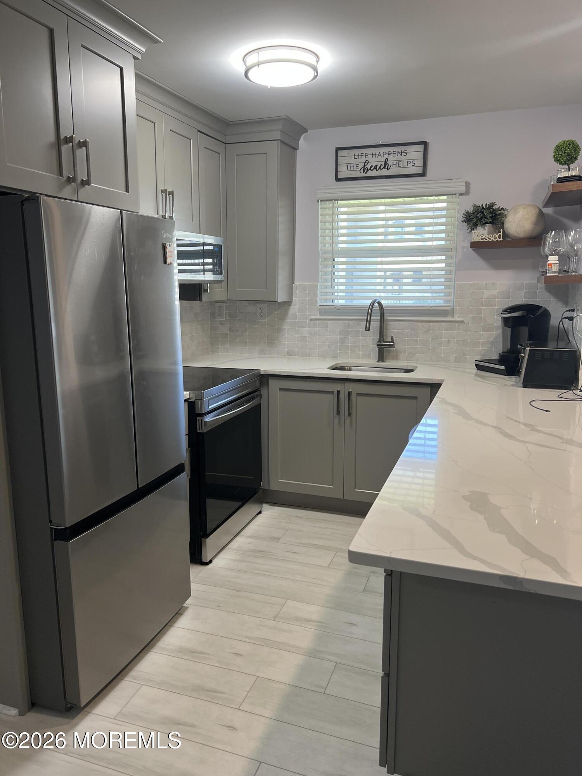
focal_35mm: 26
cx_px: 291
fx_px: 583
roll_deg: +0.7
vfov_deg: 67.3
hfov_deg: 53.1
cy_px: 388
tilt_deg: -10.2
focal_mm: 5.7
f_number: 1.5
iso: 125
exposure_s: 1/120
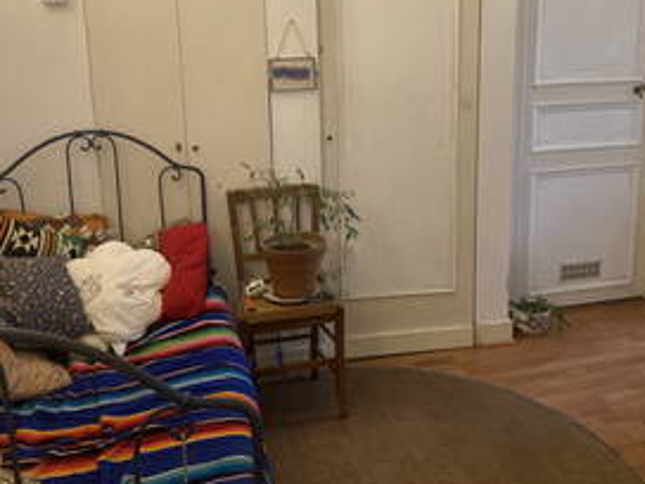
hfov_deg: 49.6
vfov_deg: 38.4
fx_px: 689
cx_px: 405
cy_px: 176
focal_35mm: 37
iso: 320
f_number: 1.8
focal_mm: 3.99
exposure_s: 1/33
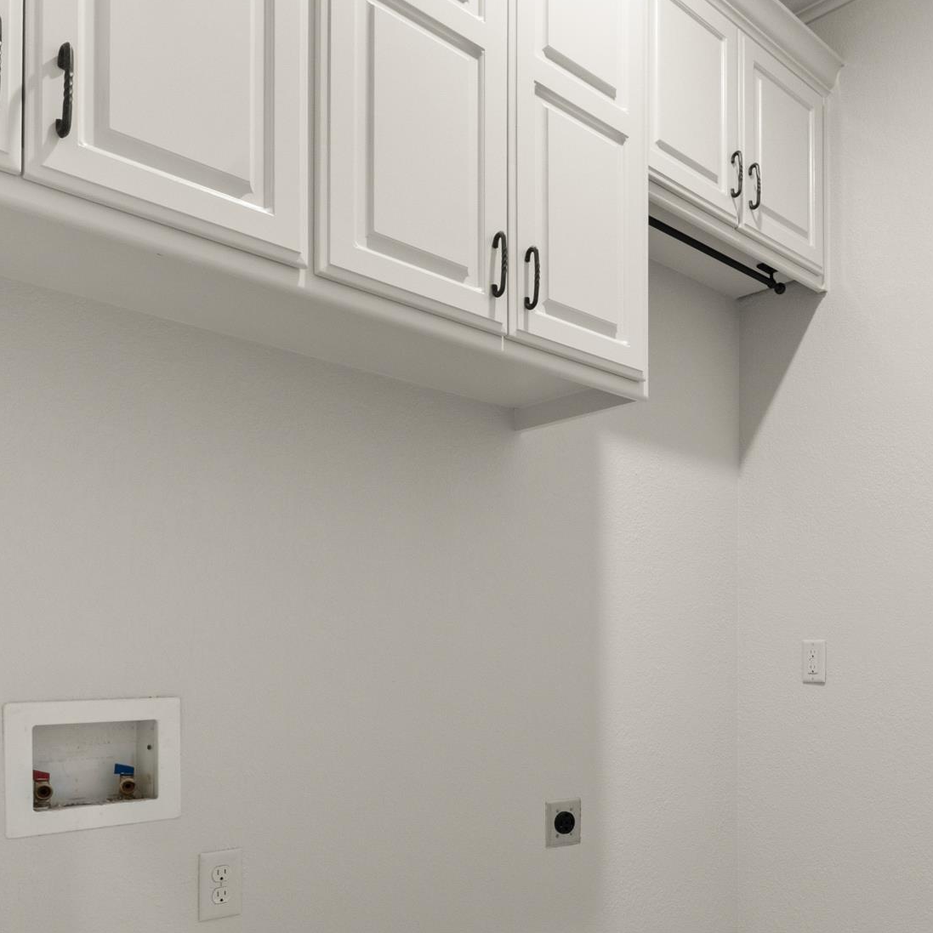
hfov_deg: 50.4
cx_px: 639
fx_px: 966
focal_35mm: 32
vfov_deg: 50.1
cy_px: 663
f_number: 7.1
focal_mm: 10.9
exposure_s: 1/2.5
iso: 400
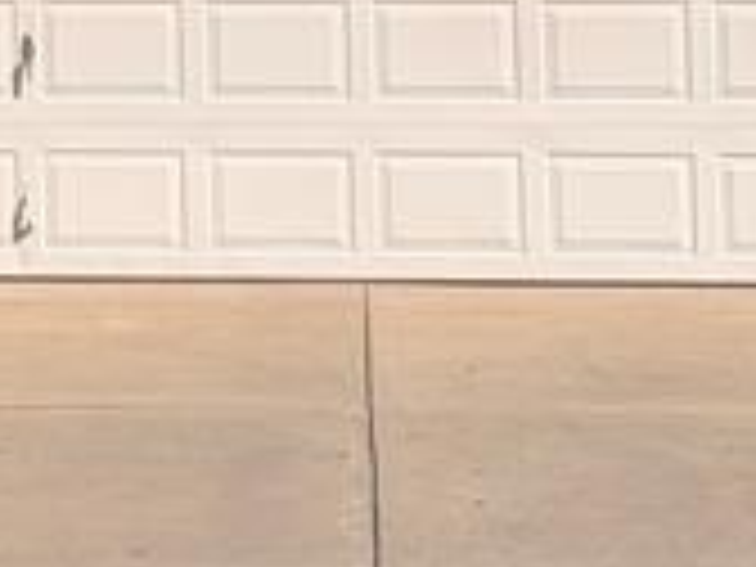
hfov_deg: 6.6
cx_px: -742
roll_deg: +0.4
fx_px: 6377
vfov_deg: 5.0
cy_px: -616
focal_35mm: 292
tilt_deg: +6.8
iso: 64
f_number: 1.78
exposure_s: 1/5208
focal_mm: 6.76
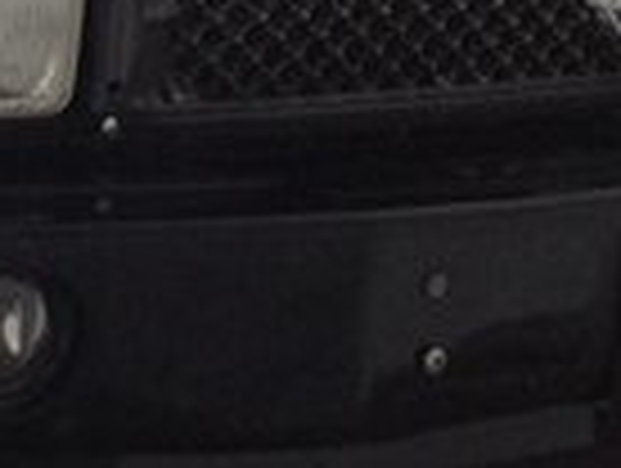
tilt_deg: -11.6
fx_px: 3001
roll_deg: -1.9
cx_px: -477
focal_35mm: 167
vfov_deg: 8.8
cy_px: -142
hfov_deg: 11.1
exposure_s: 1/20
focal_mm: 4.28
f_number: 2.4
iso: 80
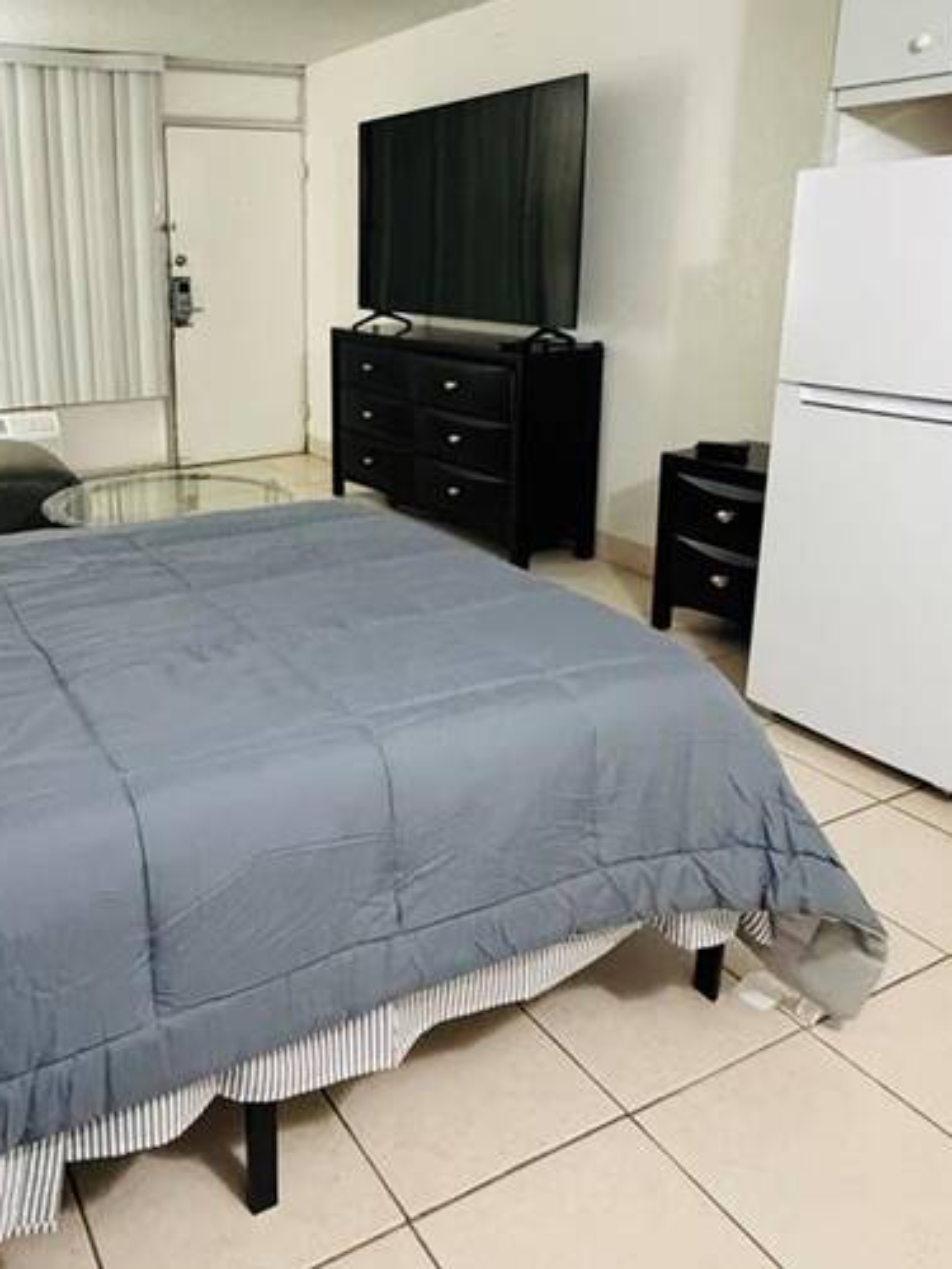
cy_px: 492
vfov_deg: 62.7
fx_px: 1027
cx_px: 269
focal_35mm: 28
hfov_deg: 48.3
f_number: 2.2
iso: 640
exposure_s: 1/60
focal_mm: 2.22
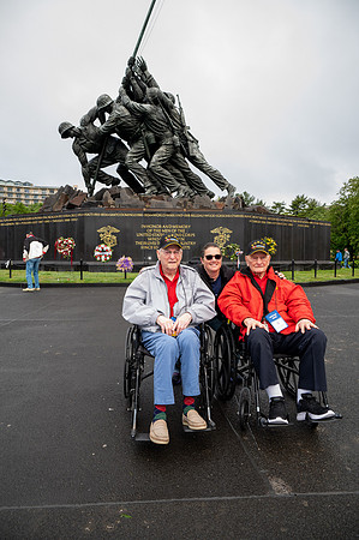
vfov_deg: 73.8
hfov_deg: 53.0
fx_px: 360
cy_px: 270
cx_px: 180
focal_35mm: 24
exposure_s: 1/100
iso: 400
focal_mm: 24
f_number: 6.3
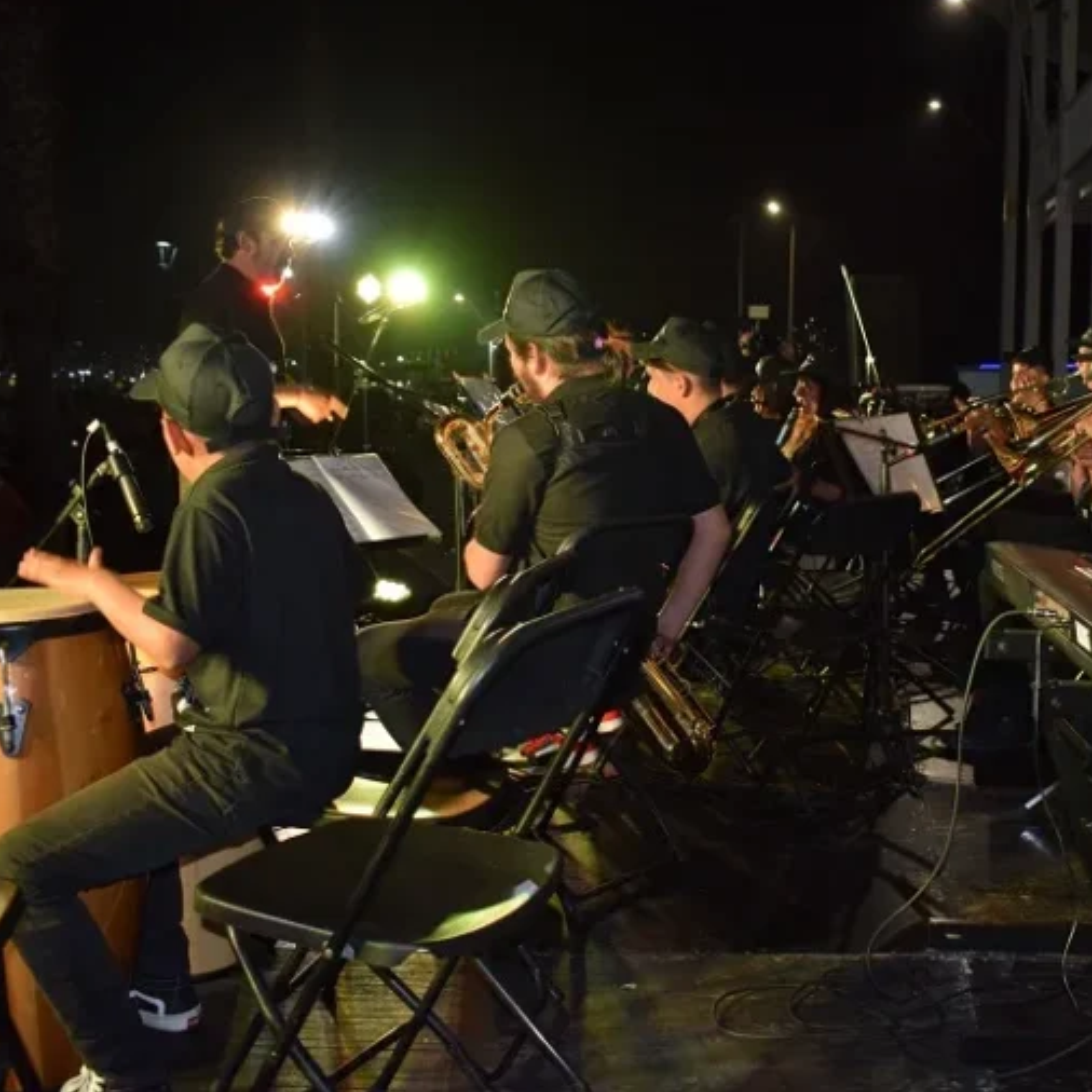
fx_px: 1451
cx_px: 760
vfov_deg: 41.3
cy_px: 542
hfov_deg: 40.5
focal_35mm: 41
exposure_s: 1/80
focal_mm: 21
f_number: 4.5
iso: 800
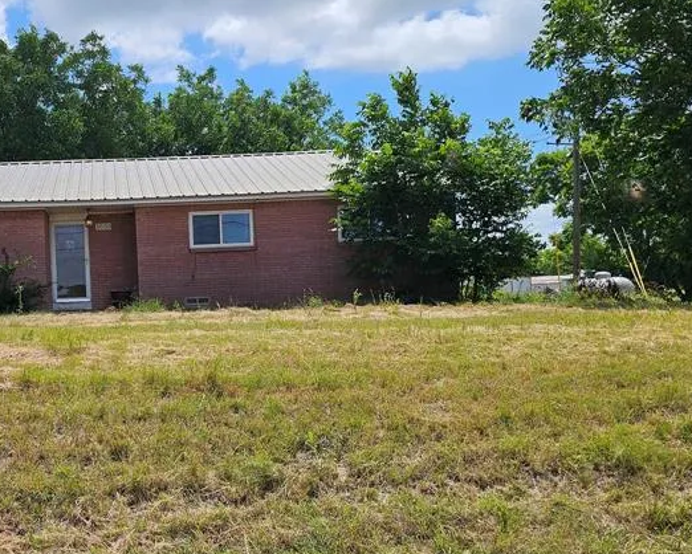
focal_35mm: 44
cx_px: 133
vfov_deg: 34.2
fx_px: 901
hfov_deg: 40.2
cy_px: 286
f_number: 1.7
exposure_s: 1/1027
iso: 10
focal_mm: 6.3
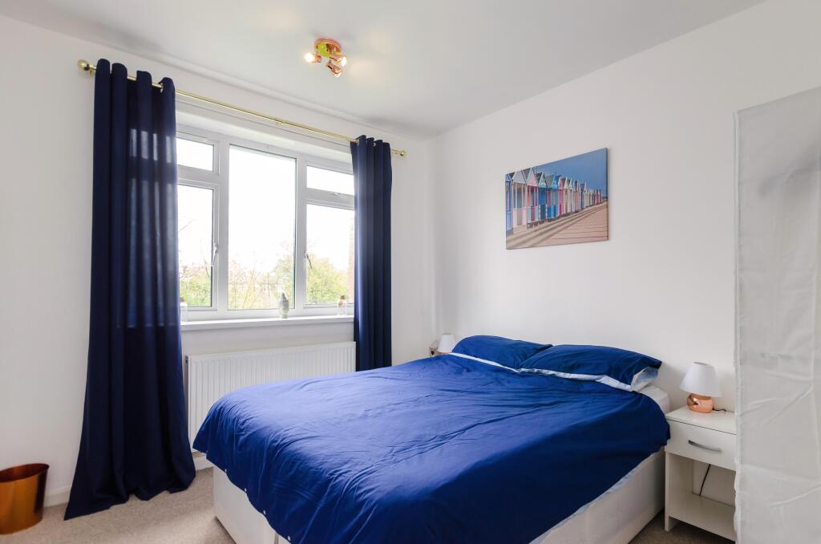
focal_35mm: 18
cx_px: 410
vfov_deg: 67.1
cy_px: 272
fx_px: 410
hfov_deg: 90.1
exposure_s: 1/13
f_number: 7.1
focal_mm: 12
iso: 400
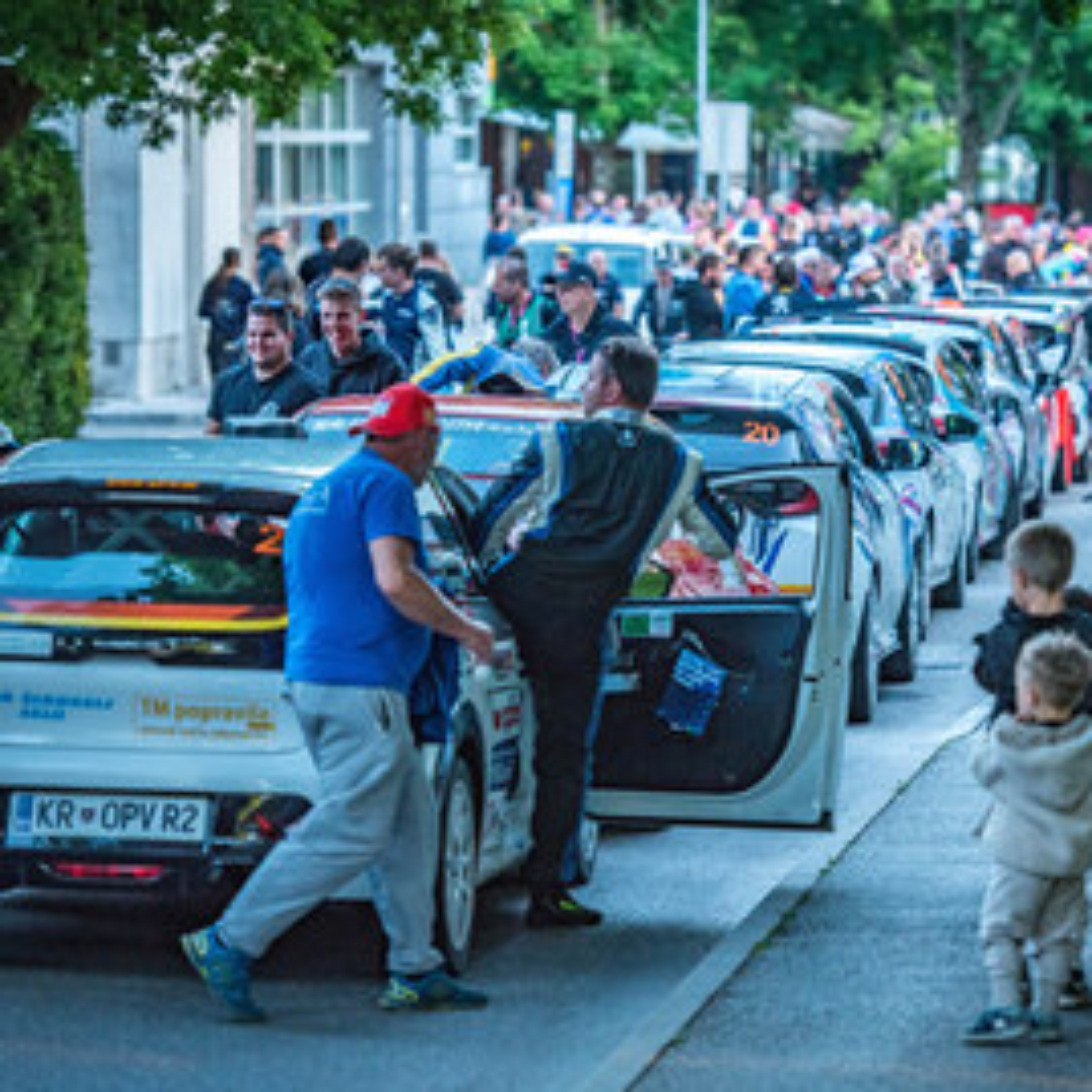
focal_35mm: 185
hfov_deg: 9.5
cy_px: 544
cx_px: 654
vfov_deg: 9.5
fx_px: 6603
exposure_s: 1/800
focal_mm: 130
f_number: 2.8
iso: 1250
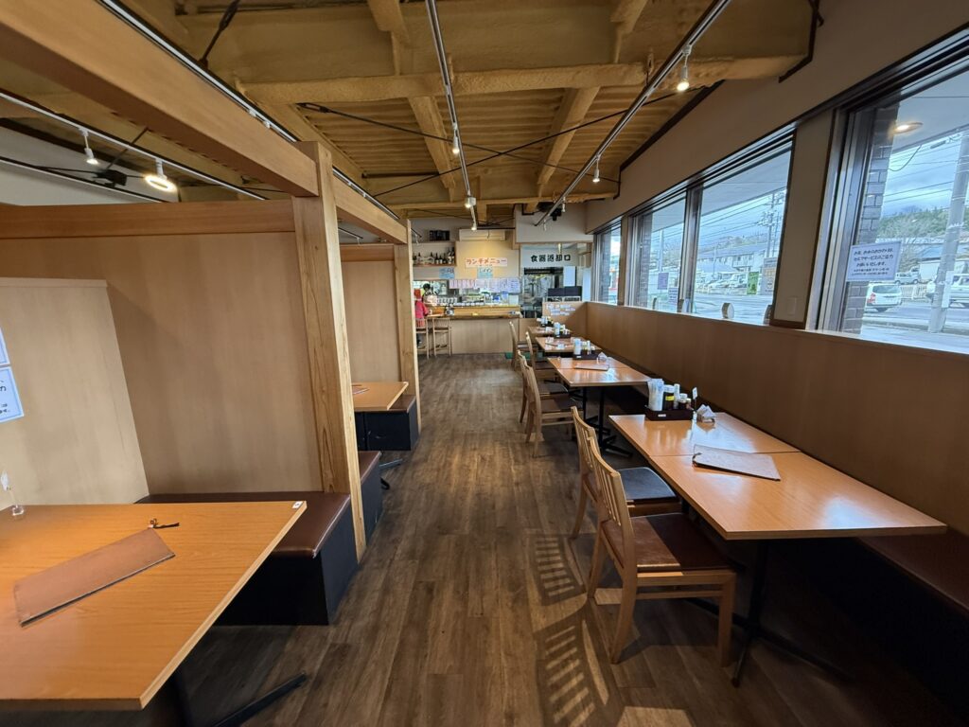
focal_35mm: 14
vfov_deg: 85.7
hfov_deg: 102.1
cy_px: 364
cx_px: 484
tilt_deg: -10.3
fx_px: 392
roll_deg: -0.3
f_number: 2.2
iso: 320
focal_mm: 2.22
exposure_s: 1/120
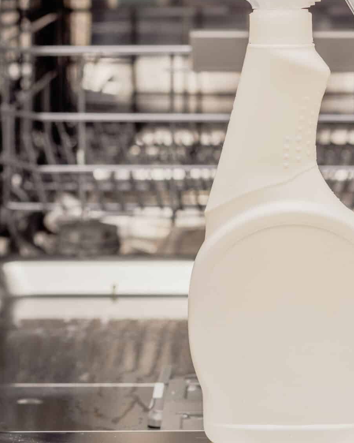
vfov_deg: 17.8
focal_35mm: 107
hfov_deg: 14.3
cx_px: 279
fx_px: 1401
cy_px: 84
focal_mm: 50
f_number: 5.6
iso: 100
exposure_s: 1/200
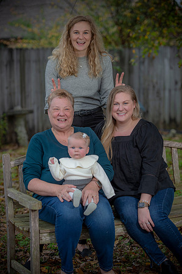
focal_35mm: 102
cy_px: 137
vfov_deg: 20.0
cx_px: 91
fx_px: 775
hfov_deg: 13.4
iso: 160
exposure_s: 1/200
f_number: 3.5
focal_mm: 102
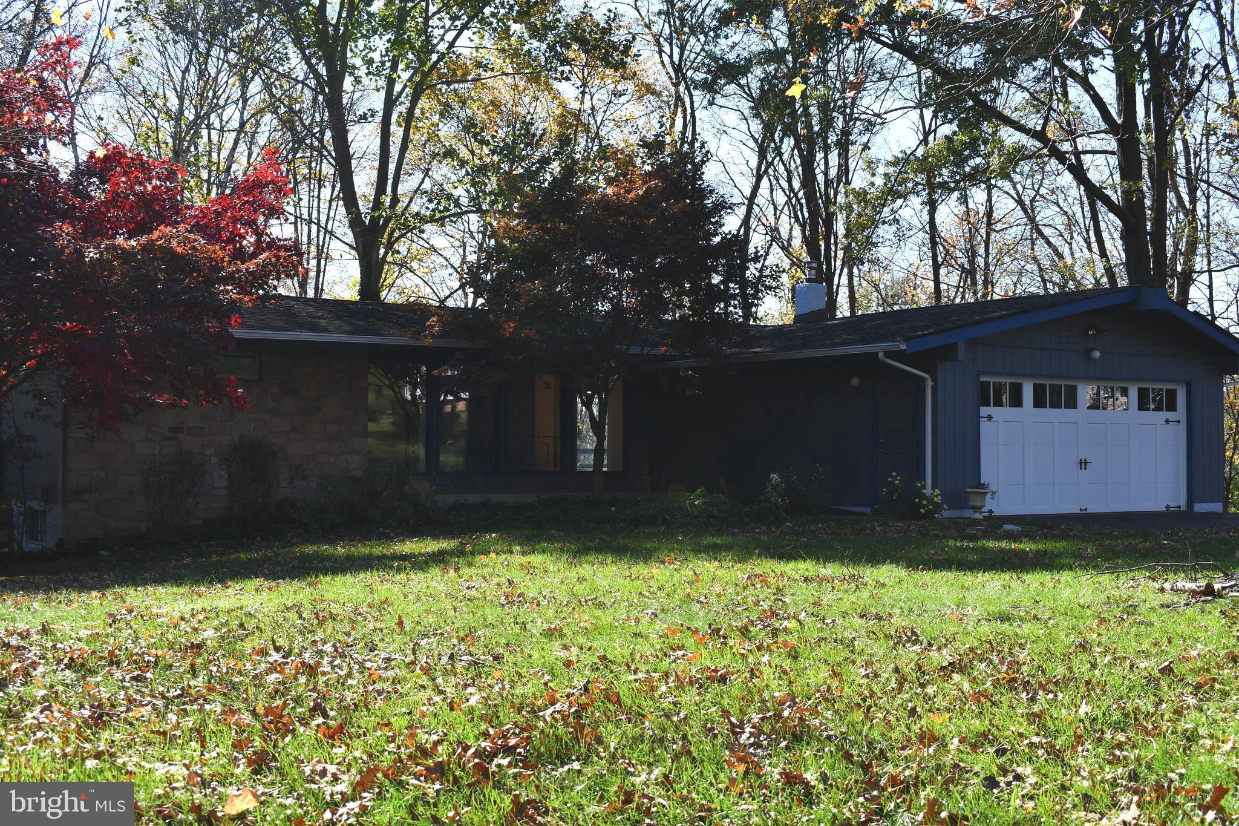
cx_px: 620
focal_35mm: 43
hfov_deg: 45.4
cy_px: 413
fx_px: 1480
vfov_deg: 31.2
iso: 160
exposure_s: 1/250
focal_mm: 29
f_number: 8
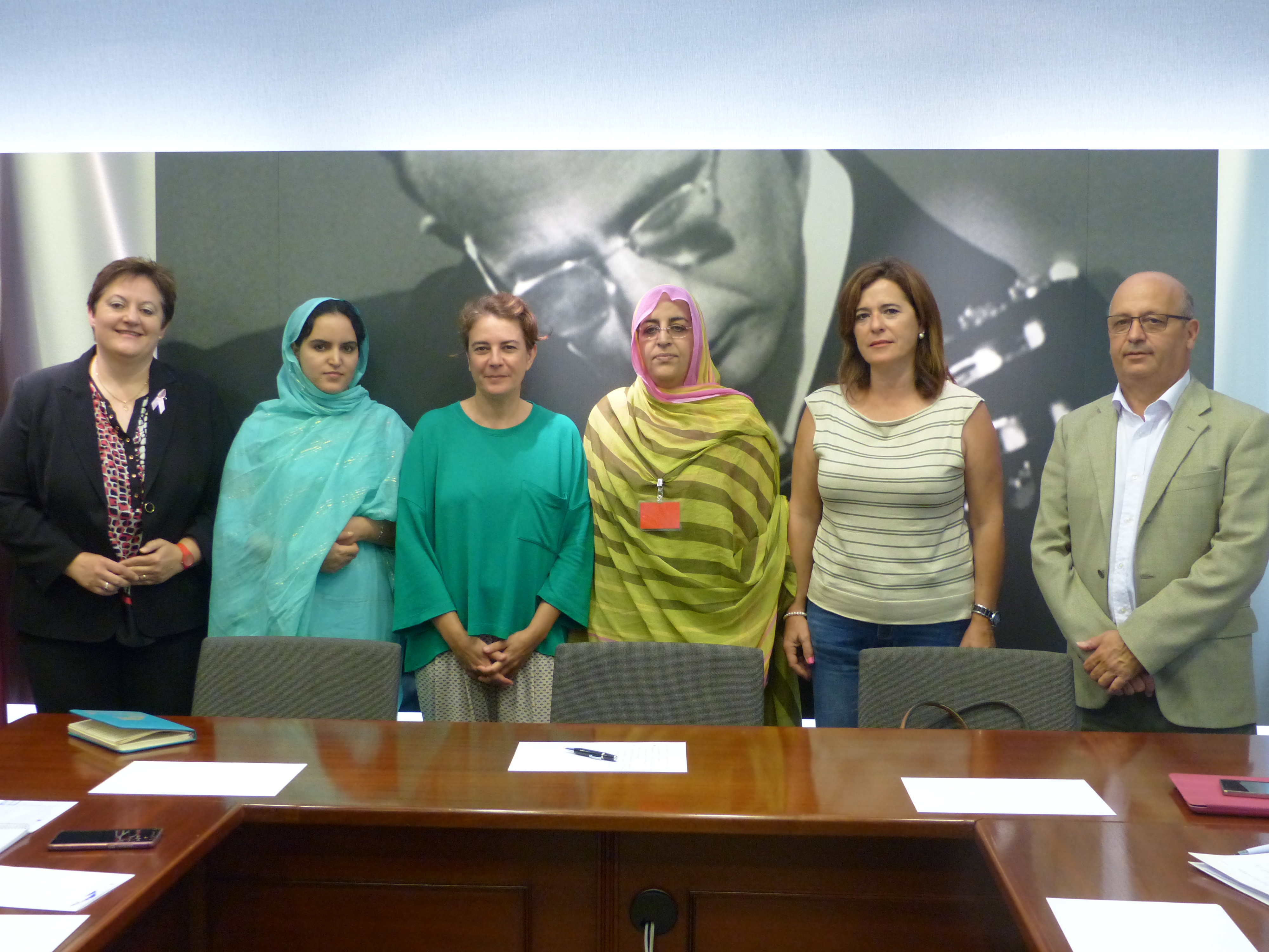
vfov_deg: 32.9
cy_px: 476
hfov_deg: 42.9
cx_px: 634
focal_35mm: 44
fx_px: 1613
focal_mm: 7.8
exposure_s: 1/60
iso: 400
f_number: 2.8
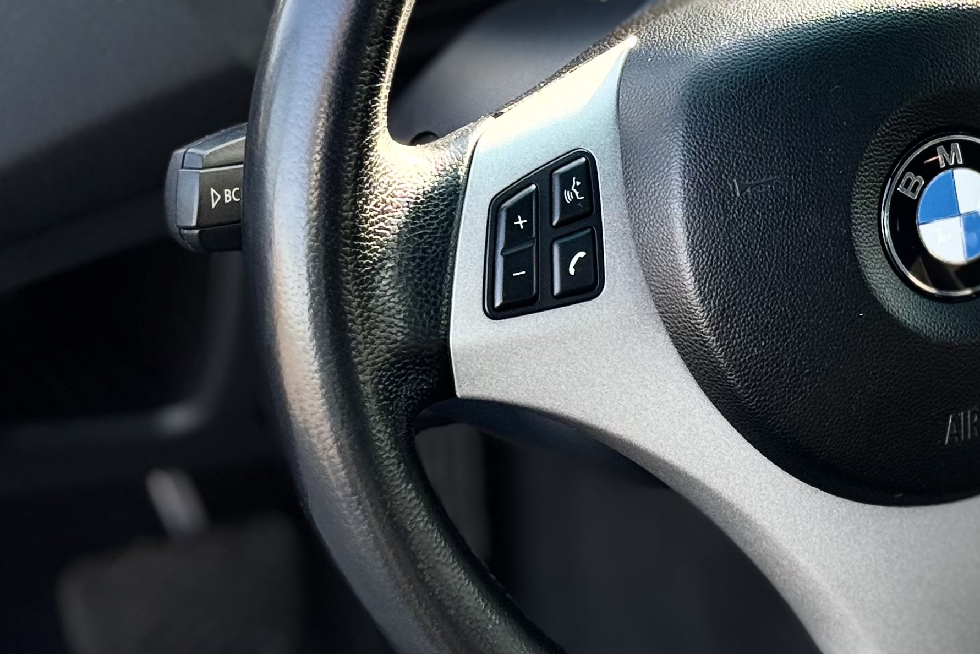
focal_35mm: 113
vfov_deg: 12.1
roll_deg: -1.5
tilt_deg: -27.8
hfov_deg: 17.8
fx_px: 3076
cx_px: 870
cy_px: 199
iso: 64
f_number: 1.78
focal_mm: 6.76
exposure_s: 1/278
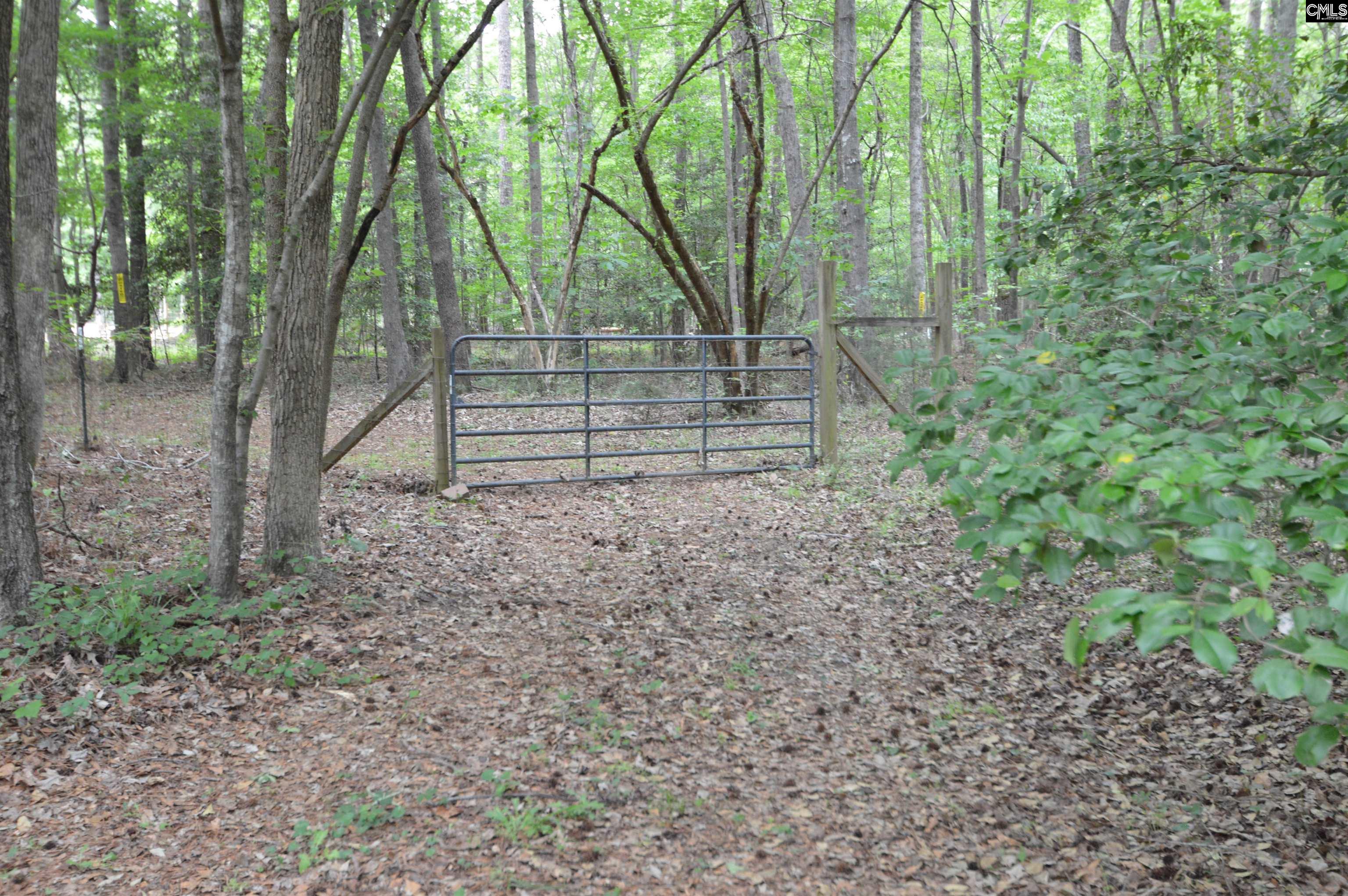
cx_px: 674
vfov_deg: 36.8
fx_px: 1347
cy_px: 448
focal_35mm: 36
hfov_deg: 53.2
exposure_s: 1/60
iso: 1100
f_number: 4.5
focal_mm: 24
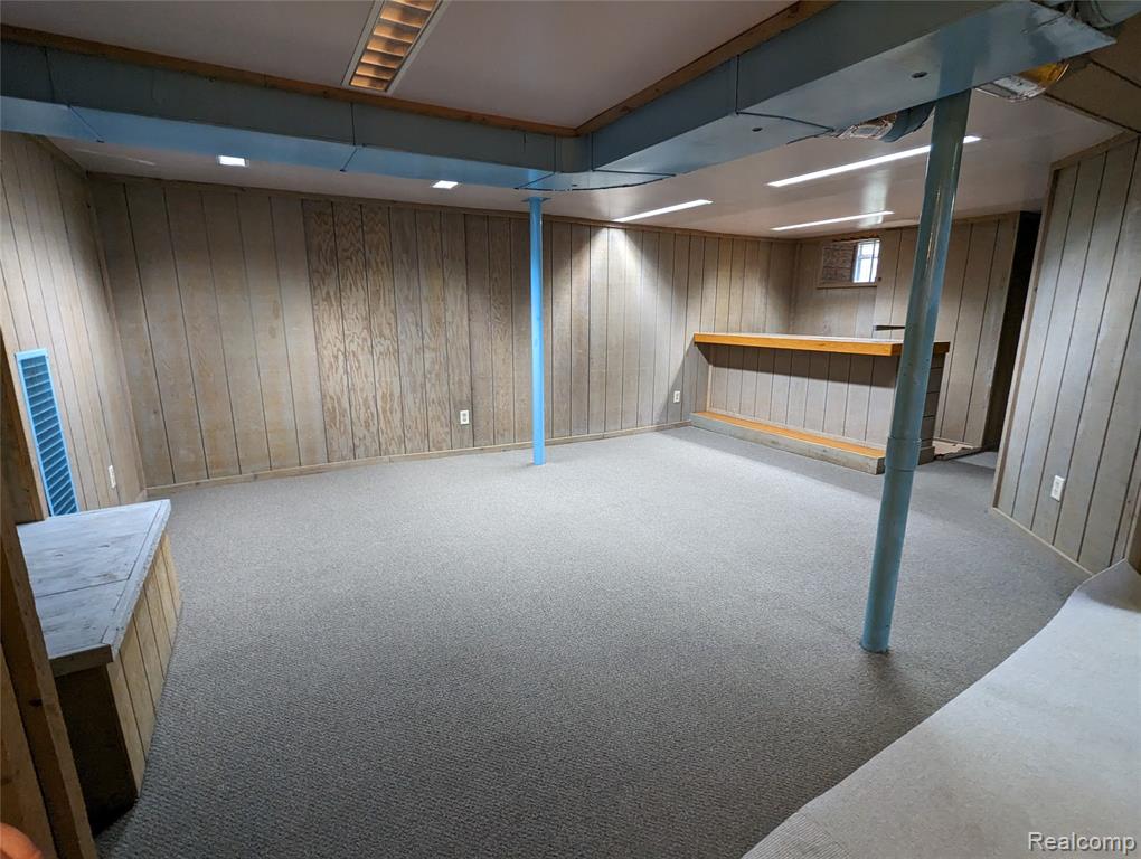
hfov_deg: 94.4
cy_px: 430
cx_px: 570
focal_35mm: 16
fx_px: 528
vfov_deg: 78.2
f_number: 2.2
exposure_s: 1/30
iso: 277
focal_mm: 2.35
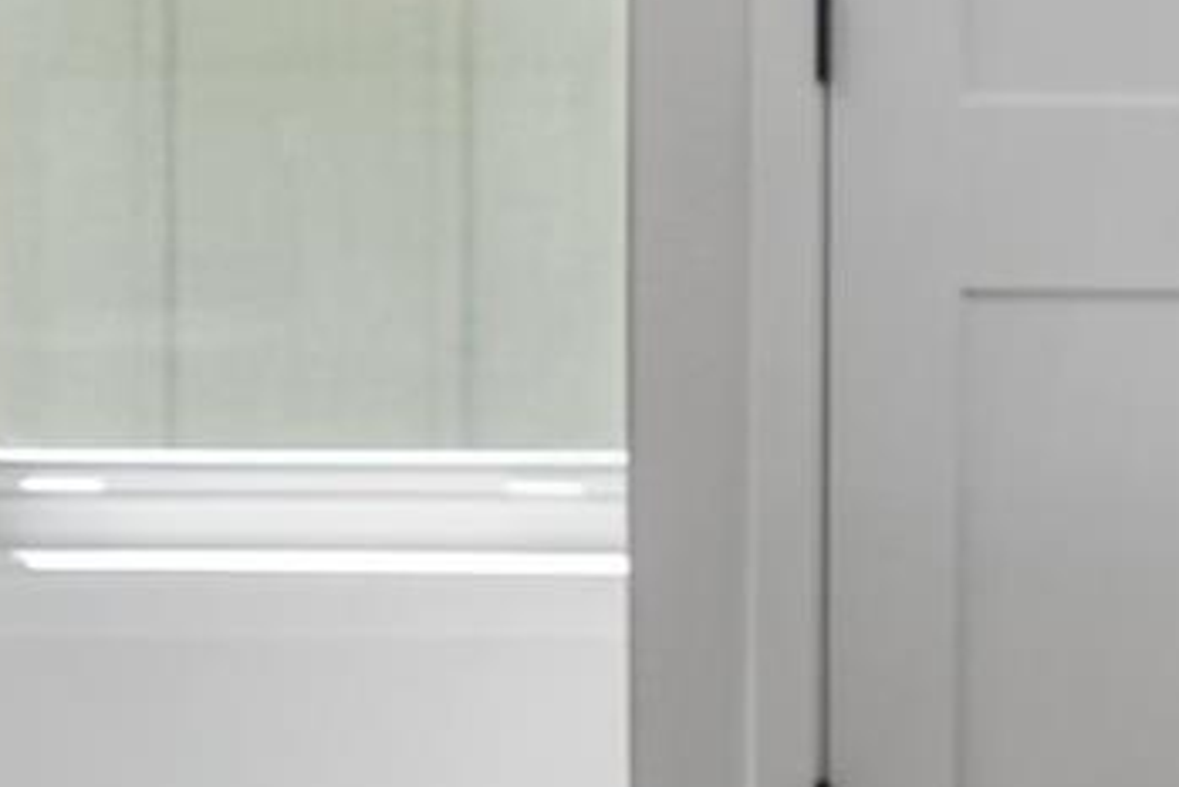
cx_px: 2230
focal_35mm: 229
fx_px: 7502
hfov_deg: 8.6
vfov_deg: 6.0
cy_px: 42
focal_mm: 50
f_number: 1.8
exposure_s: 1/40
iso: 200
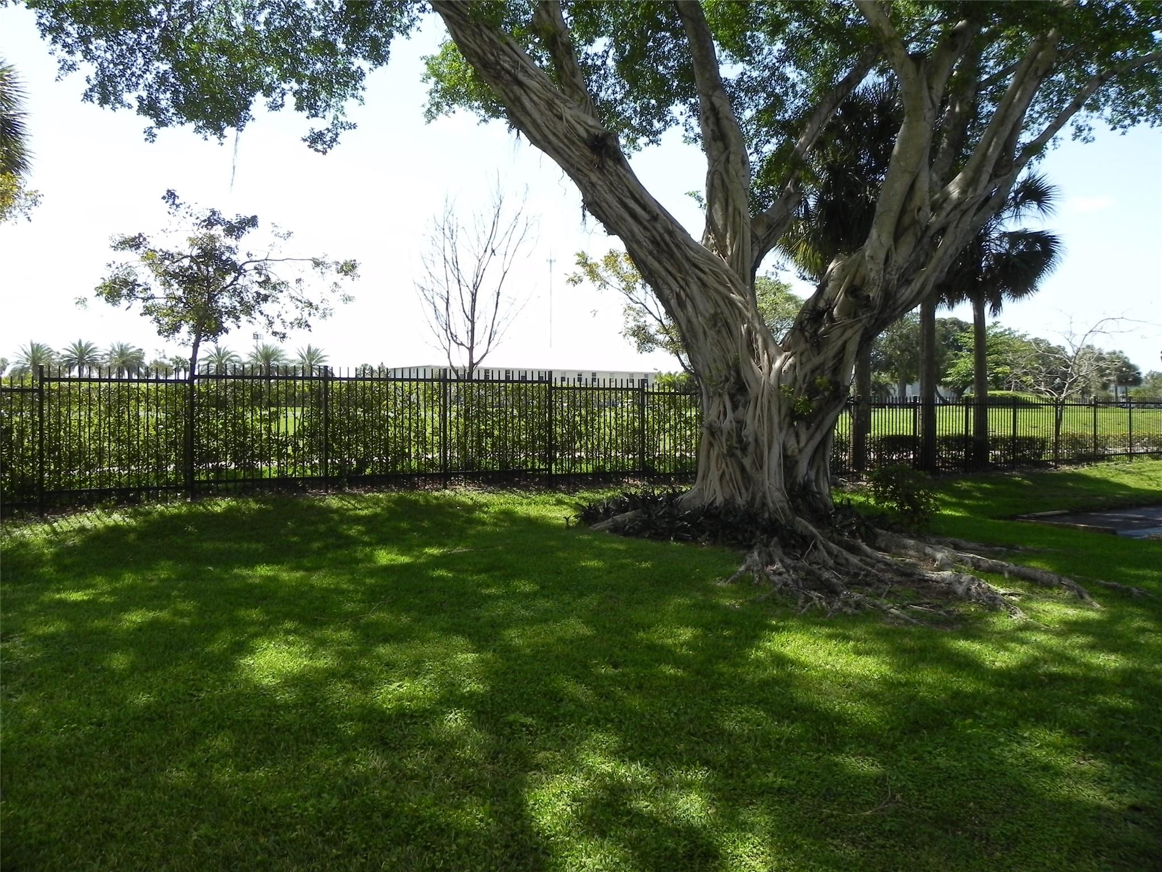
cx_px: 581
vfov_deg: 53.1
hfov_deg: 67.3
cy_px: 436
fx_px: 873
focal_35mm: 26
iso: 160
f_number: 6.3
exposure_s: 1/286
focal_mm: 4.6
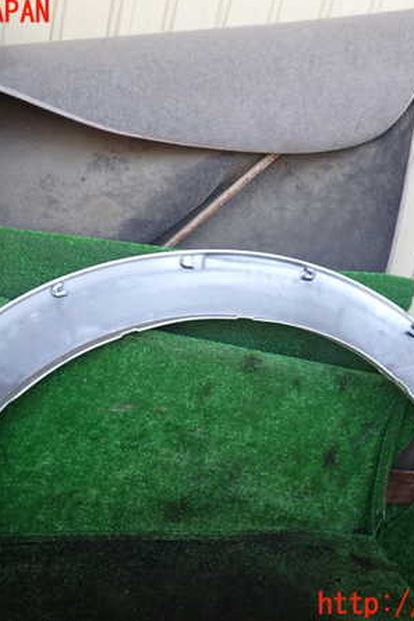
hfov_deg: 31.9
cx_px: 215
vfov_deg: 46.4
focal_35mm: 42
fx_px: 725
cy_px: 309
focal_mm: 5.4
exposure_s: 1/60
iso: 125
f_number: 2.3
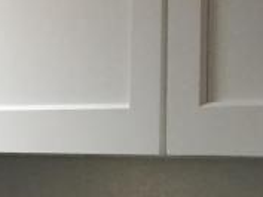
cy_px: 256
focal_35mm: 168
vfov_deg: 8.7
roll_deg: -1.4
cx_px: 325
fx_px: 1277
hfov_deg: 11.5
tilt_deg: -3.2
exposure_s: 1/30
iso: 125
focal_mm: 4.15
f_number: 2.2
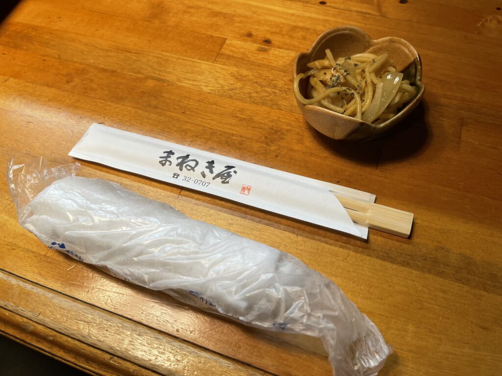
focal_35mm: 26
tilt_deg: -60.4
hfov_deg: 67.3
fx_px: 377
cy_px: 188
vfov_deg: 53.1
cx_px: 251
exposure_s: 1/100
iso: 100
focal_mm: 5.1
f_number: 1.6
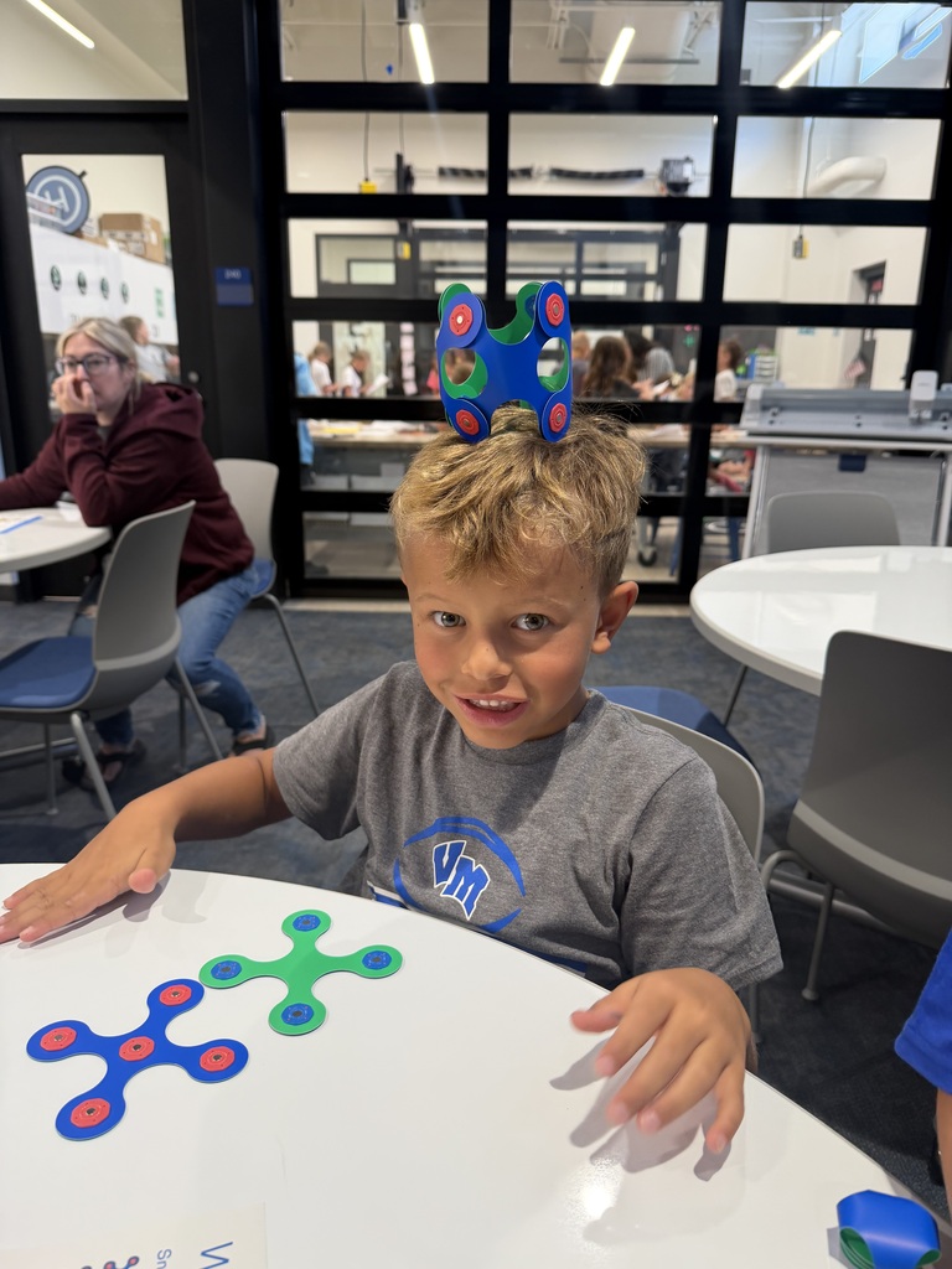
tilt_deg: -18.2
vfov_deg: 71.6
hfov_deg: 56.8
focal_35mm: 24
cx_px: 476
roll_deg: -0.8
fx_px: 880
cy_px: 634
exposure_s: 1/60
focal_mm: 6.76
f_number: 1.78
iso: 125
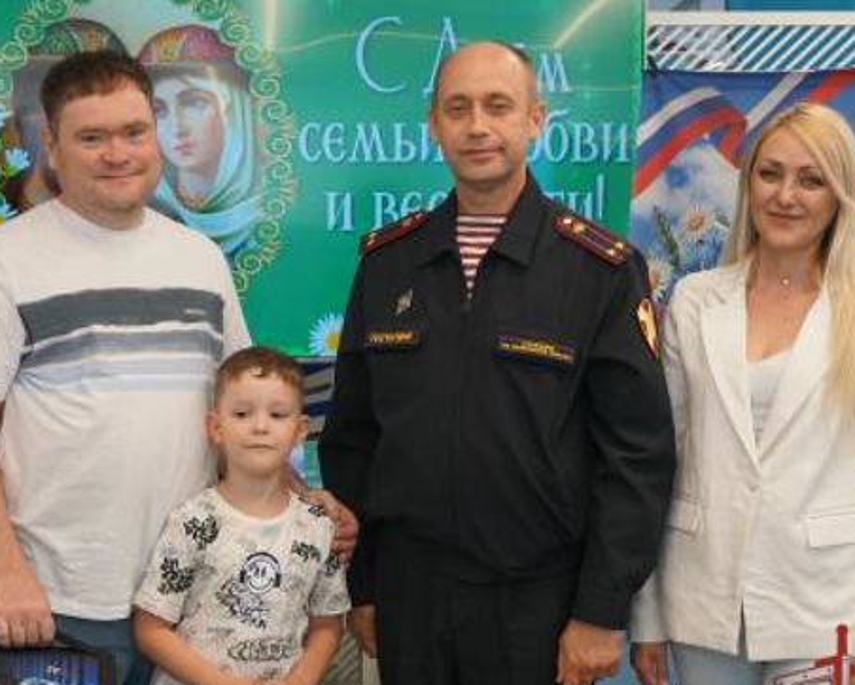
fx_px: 2127
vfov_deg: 18.3
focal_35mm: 84
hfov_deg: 22.6
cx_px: 261
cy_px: 413
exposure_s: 1/160
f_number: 4.5
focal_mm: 36
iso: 500
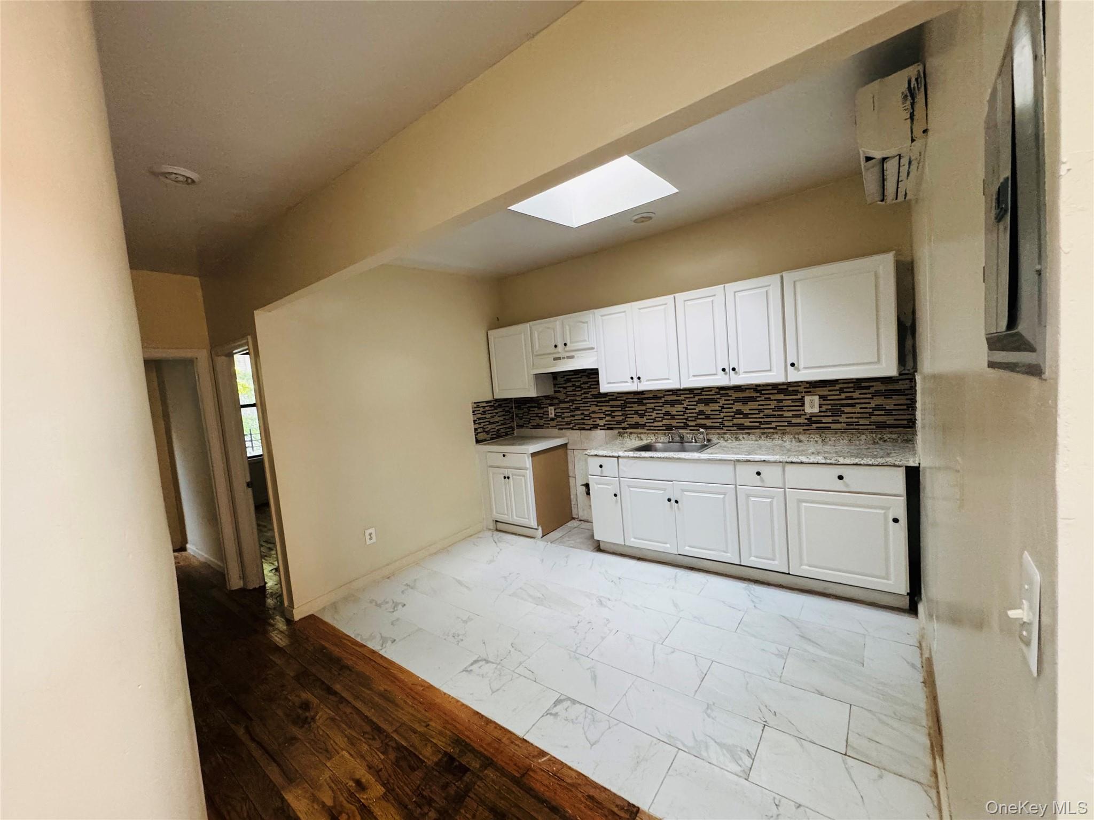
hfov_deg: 102.1
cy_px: 410
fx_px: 442
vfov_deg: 85.7
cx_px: 547
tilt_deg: -4.2
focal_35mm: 14
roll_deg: +4.5
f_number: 2.2
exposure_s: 1/60
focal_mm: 2.22
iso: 640
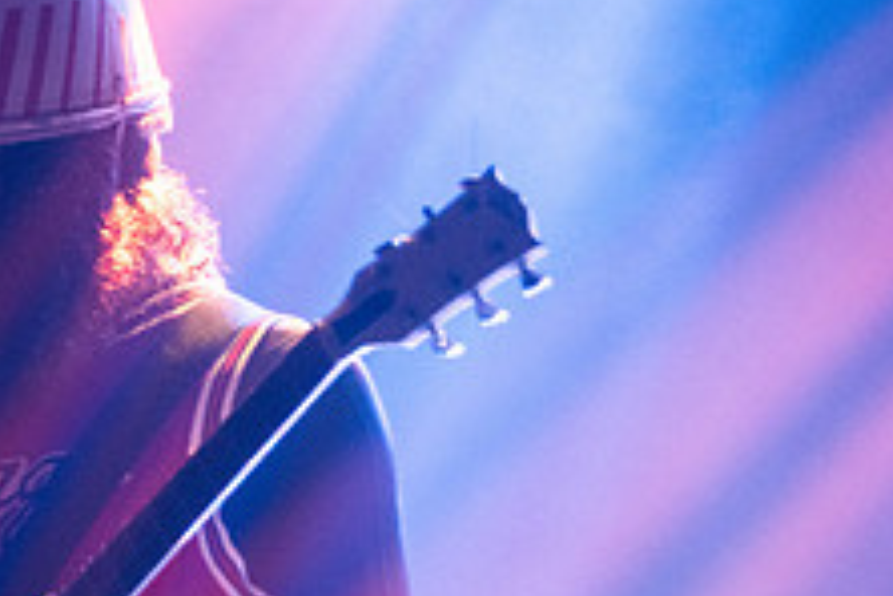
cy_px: 489
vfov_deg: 4.8
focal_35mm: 287
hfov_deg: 7.1
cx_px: -189
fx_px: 7119
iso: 3200
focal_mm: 110
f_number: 3.2
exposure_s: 1/100
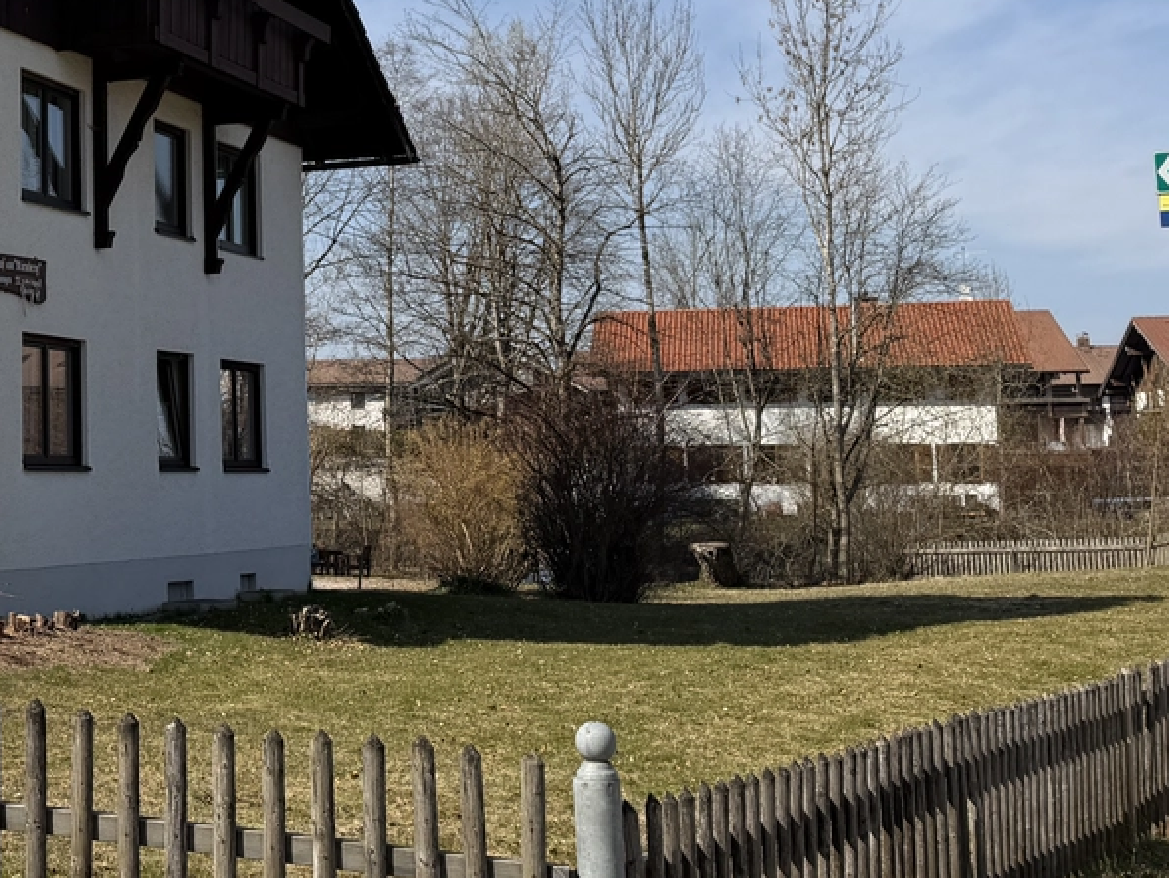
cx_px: -53
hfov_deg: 29.2
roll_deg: +0.2
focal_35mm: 61
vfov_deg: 23.8
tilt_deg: +5.9
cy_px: 245
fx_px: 2061
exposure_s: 1/5319
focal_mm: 6.76
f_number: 1.78
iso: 80
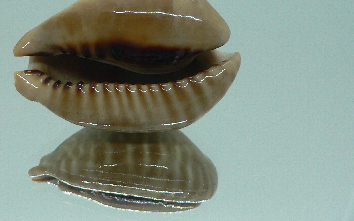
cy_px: 74
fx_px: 454
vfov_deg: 27.3
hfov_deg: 42.3
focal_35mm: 47
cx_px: 131
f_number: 2.8
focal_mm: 4.6
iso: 80
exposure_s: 1/60
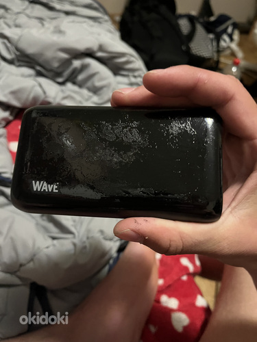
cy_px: 171
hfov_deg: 53.1
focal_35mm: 26
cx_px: 128
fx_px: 257
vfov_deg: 67.3
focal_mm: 5.1
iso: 800
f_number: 1.6
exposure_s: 1/30
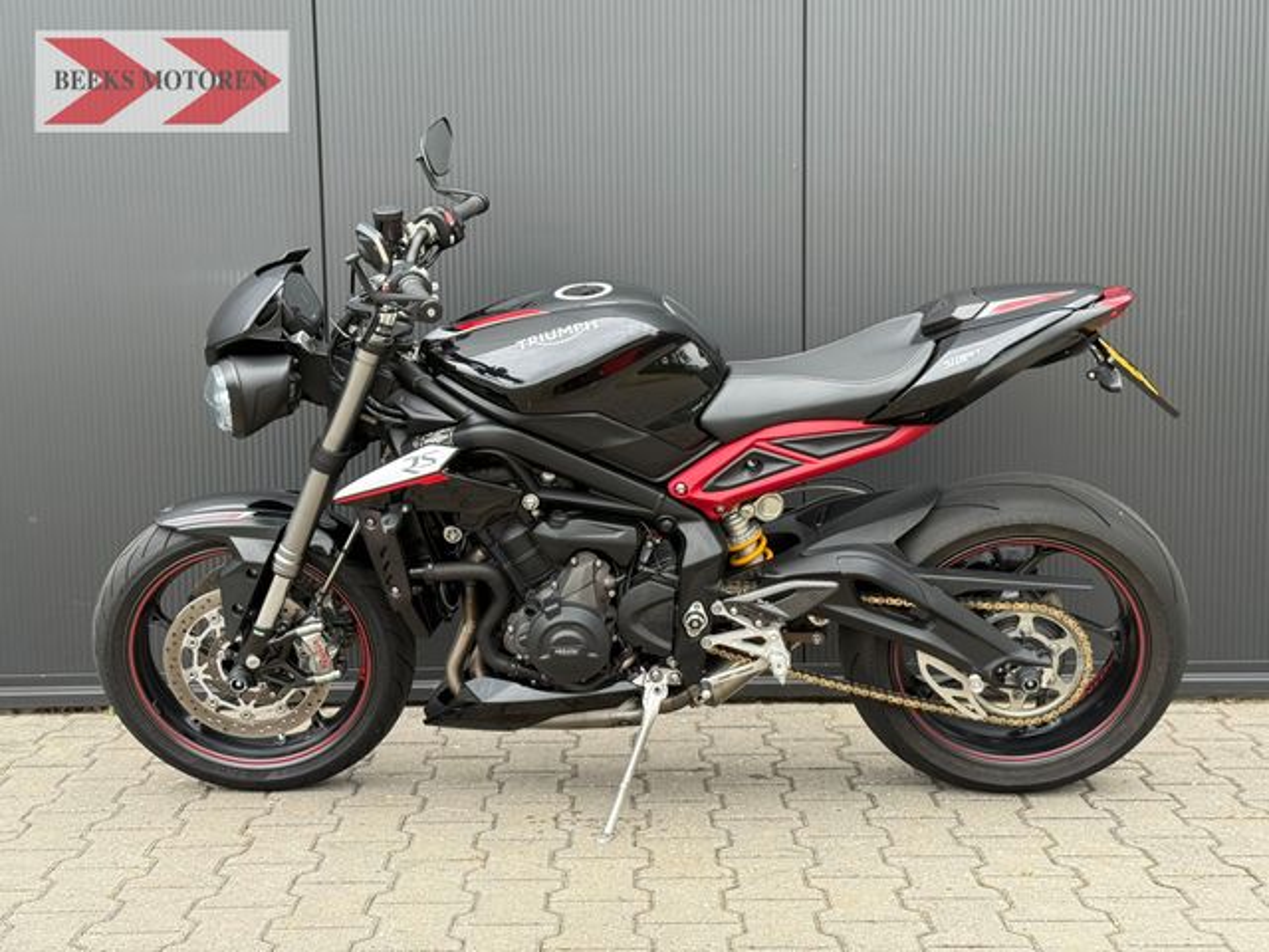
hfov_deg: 39.7
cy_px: 476
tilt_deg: -6.0
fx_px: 1760
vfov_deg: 30.3
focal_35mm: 48
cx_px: 634
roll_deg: +0.4
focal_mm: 6.76
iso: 100
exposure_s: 1/242
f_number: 1.78
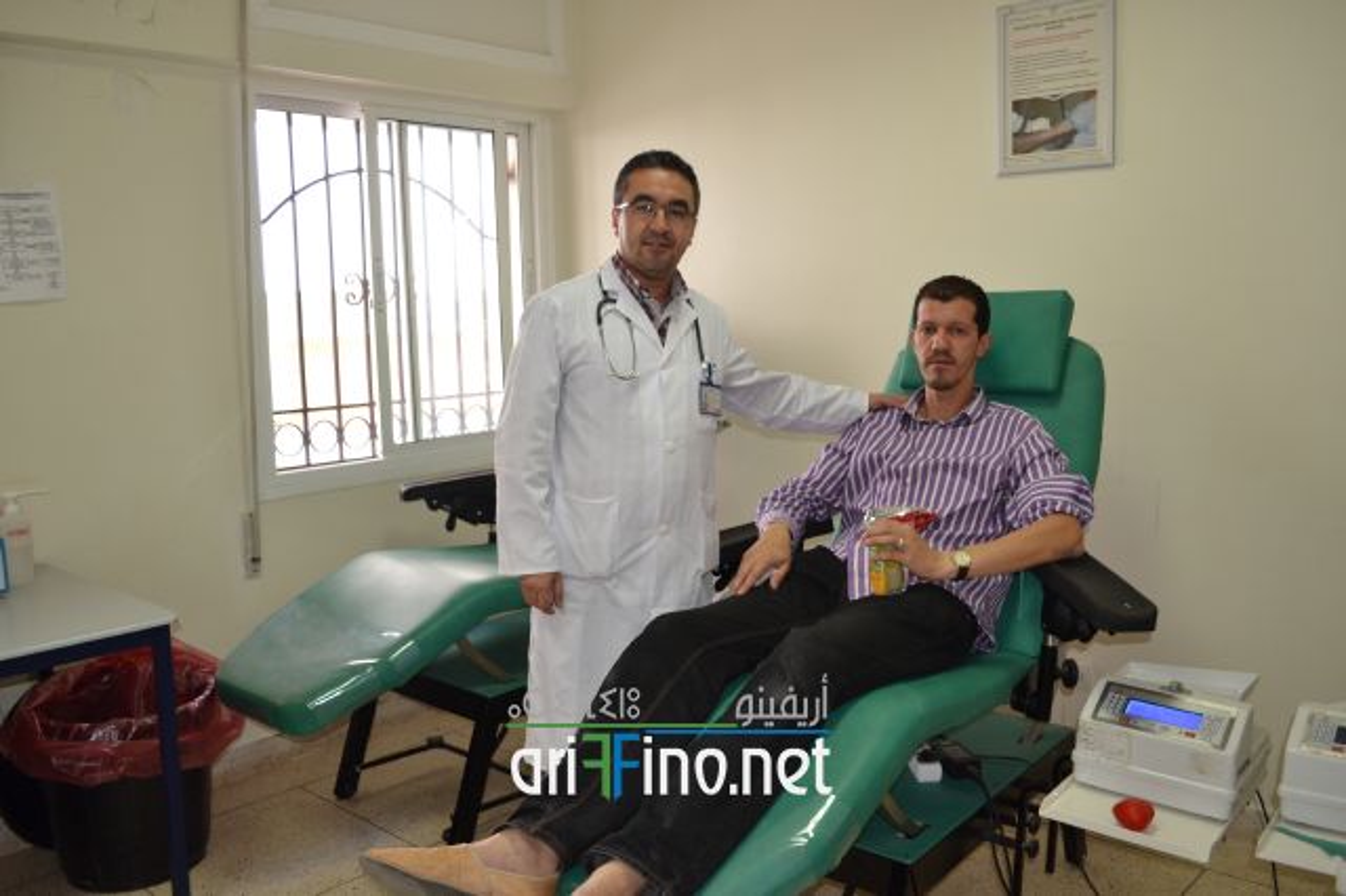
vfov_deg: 43.6
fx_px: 1121
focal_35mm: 30
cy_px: 448
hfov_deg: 62.0
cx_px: 673
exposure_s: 1/80
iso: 400
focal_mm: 20
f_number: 4
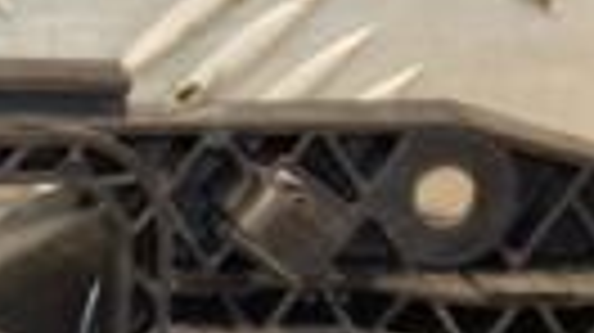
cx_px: -279
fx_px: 8457
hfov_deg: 4.0
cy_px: 310
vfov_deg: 2.3
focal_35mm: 537
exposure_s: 1/100
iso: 800
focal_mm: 75
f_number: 5.3
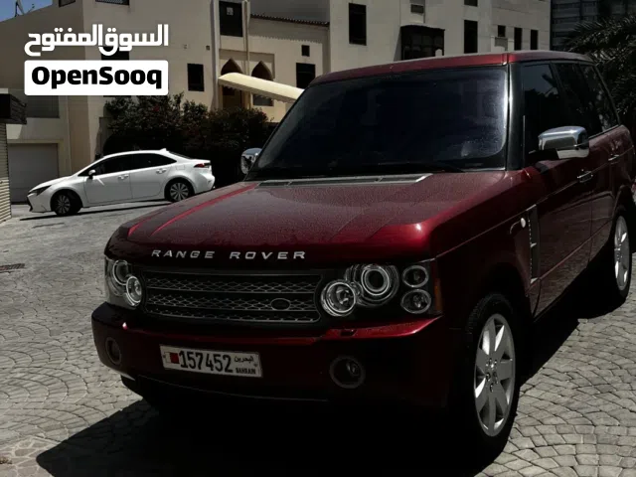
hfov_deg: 67.3
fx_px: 478
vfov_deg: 53.1
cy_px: 238
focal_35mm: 26
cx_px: 318
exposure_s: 1/12658
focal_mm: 5.7
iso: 50
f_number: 1.5
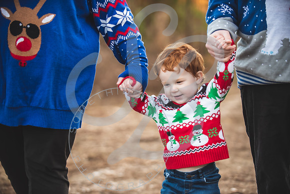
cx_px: 145
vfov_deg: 13.4
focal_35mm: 102
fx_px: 822
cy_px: 97
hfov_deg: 20.0
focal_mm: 102
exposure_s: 1/320
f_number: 2.8
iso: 800
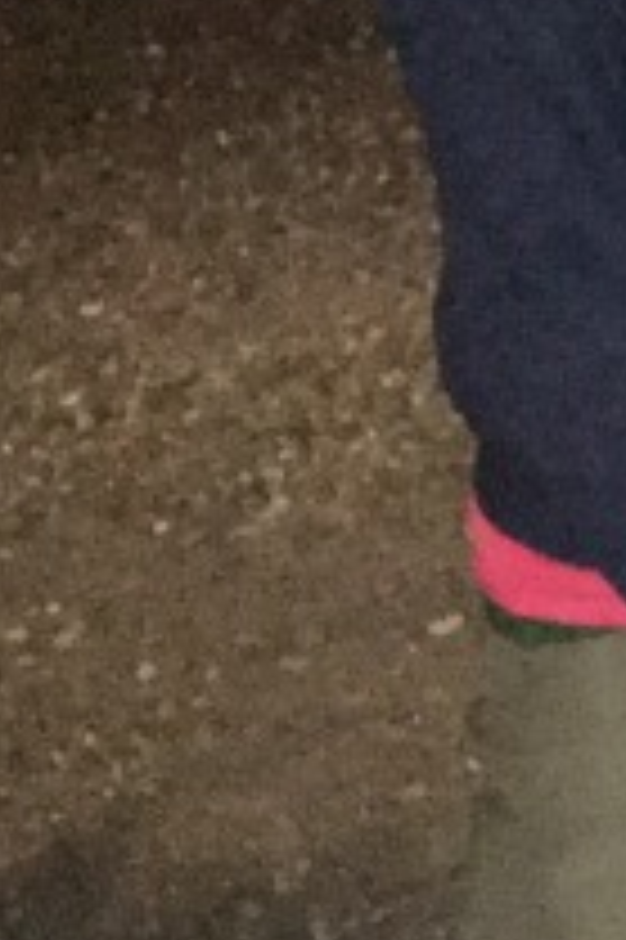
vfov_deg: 13.6
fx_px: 3866
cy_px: -139
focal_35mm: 148
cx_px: 1819
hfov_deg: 8.0
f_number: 2.2
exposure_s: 1/16
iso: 1250
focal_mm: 4.15
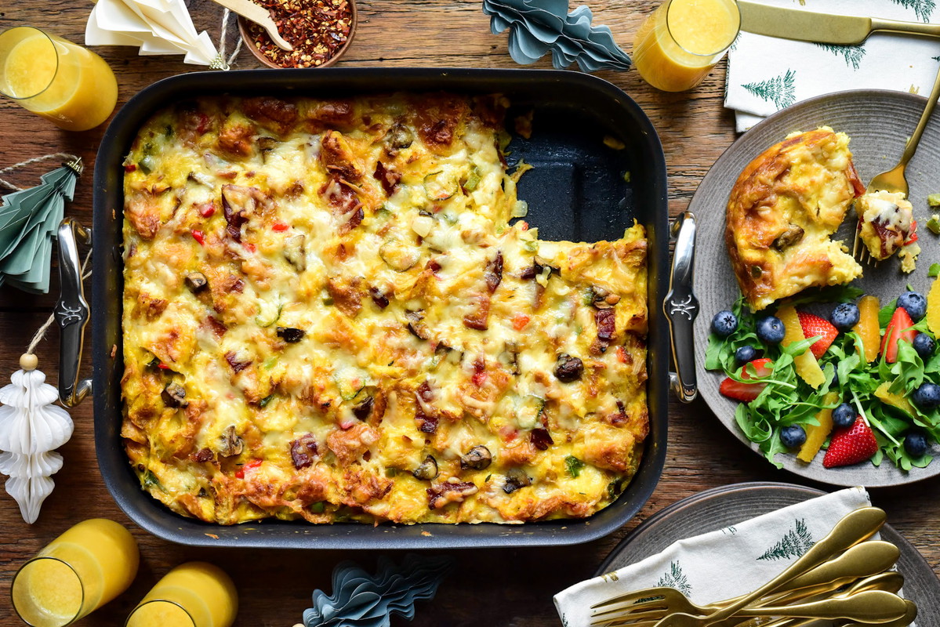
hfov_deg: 39.6
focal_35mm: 50
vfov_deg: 27.0
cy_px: 314
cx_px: 470
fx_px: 1306
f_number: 9
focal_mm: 50
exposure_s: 1/50
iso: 5000
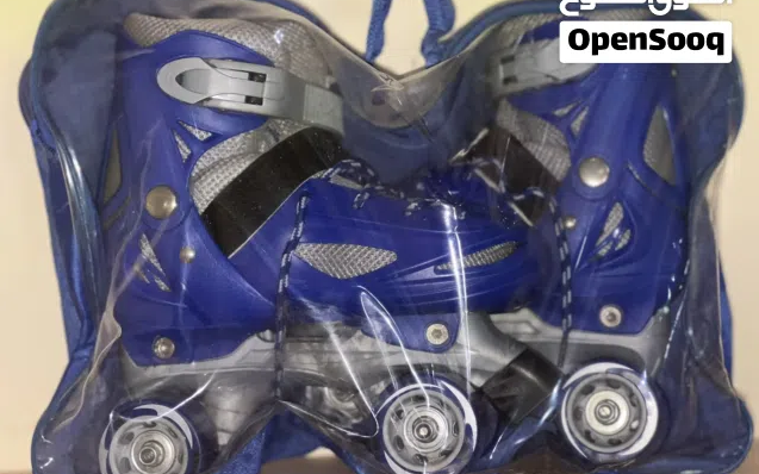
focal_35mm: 82
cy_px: 235
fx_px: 1696
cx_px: 380
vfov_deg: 15.9
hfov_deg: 25.2
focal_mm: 9
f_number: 2.8
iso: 100
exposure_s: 1/34
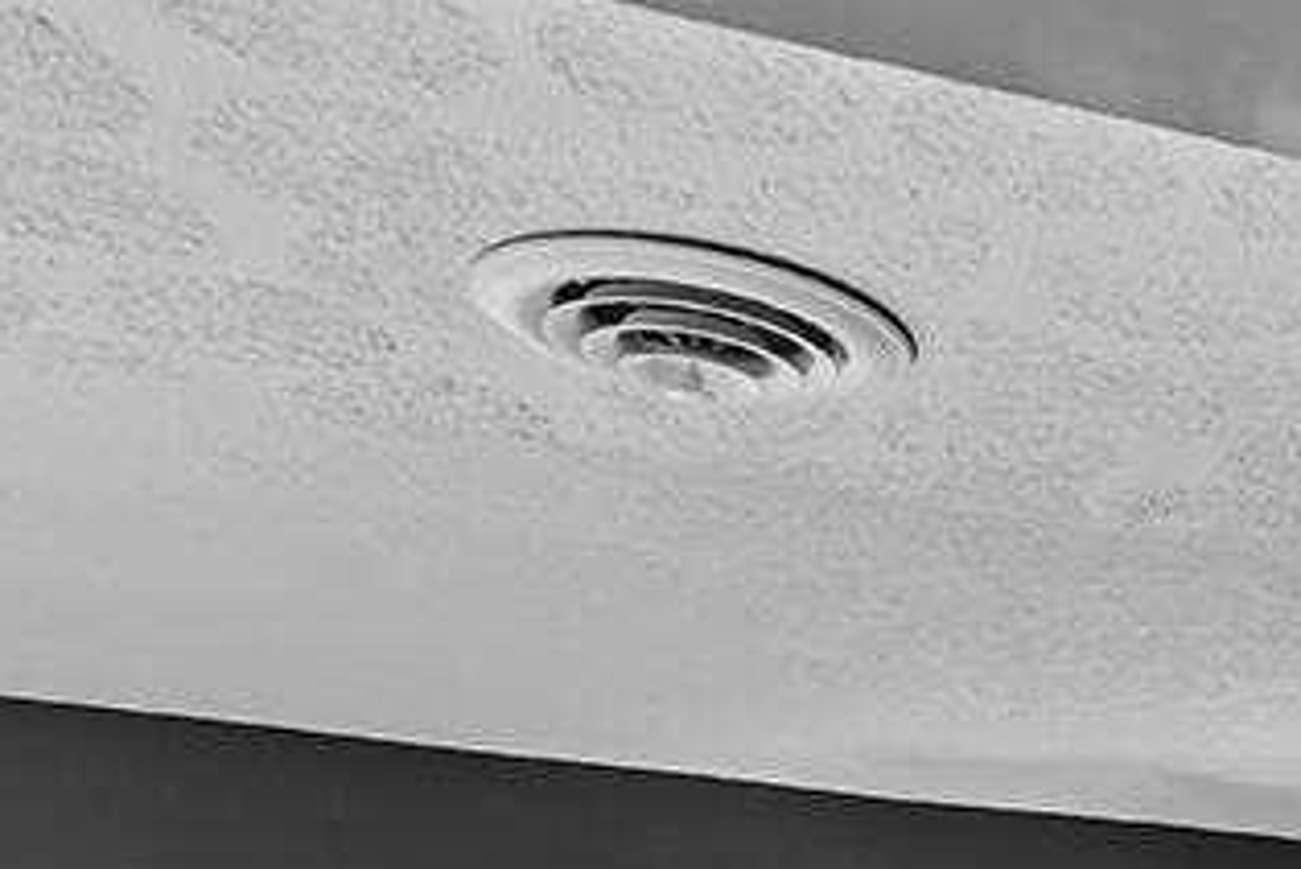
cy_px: 1600
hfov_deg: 20.6
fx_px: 2928
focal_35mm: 81
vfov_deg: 14.6
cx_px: 2063
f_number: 3.2
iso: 800
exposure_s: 1/50
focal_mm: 16
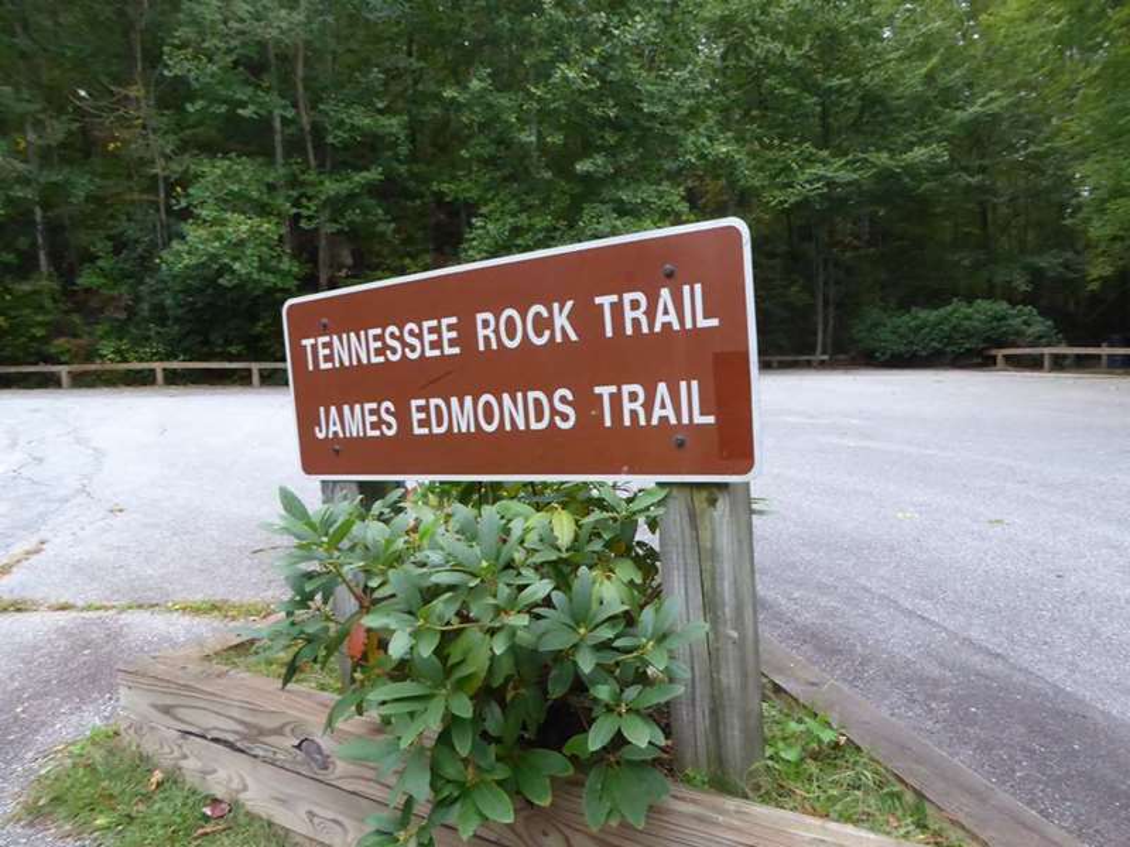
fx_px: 816
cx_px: 565
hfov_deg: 69.4
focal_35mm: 25
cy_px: 424
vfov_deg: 54.9
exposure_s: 1/125
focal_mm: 4.3
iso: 640
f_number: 3.3
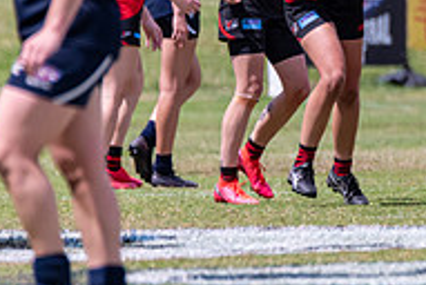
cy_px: 19
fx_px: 17979
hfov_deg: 1.4
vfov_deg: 0.9
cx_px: 580
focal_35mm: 1517
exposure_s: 1/2500
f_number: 6.3
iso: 800
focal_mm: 500
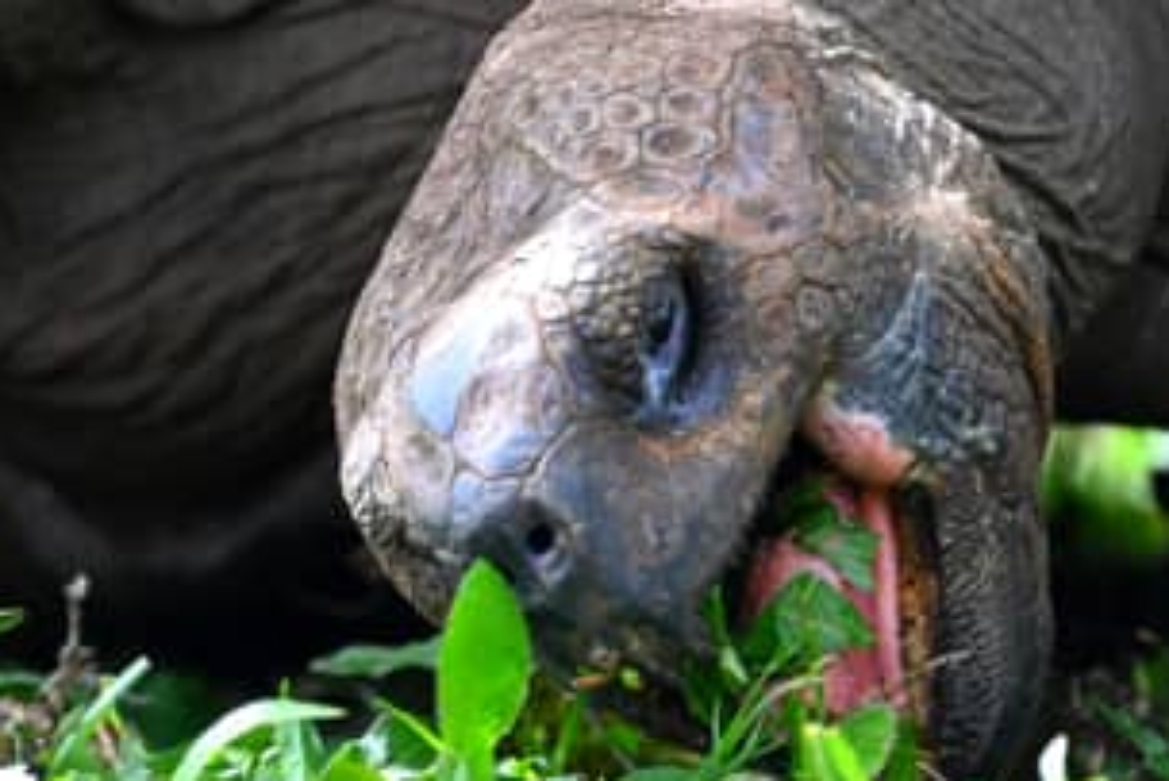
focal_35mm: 527
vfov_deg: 2.6
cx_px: 731
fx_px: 17120
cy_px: 390
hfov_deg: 3.9
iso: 640
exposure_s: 1/400
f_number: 7.1
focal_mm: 400
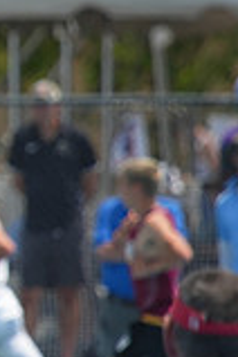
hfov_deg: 1.1
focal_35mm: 1240
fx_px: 12296
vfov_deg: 1.7
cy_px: 86
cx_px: -402
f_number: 5.6
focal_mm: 340
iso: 400
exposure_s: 1/2000
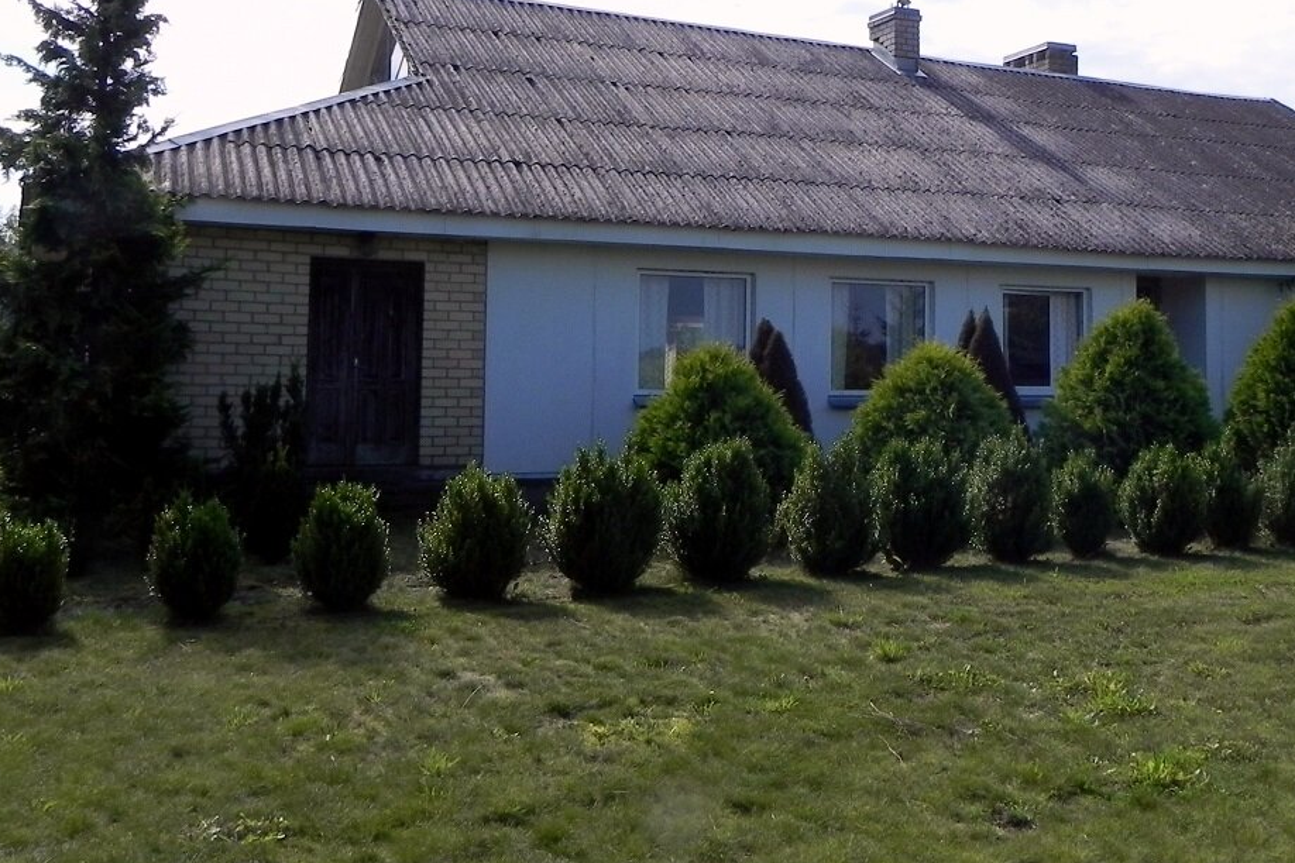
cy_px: 317
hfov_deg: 44.7
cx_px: 872
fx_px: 1547
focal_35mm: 43
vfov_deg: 31.0
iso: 160
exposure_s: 1/415
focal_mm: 4.6
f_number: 7.1
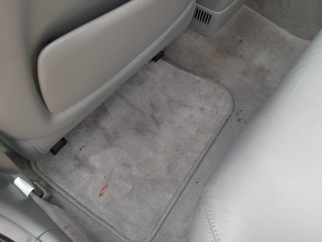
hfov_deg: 65.3
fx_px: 251
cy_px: 121
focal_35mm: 27
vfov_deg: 51.4
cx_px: 161
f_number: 1.9
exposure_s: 1/60
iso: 64
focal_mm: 2.91
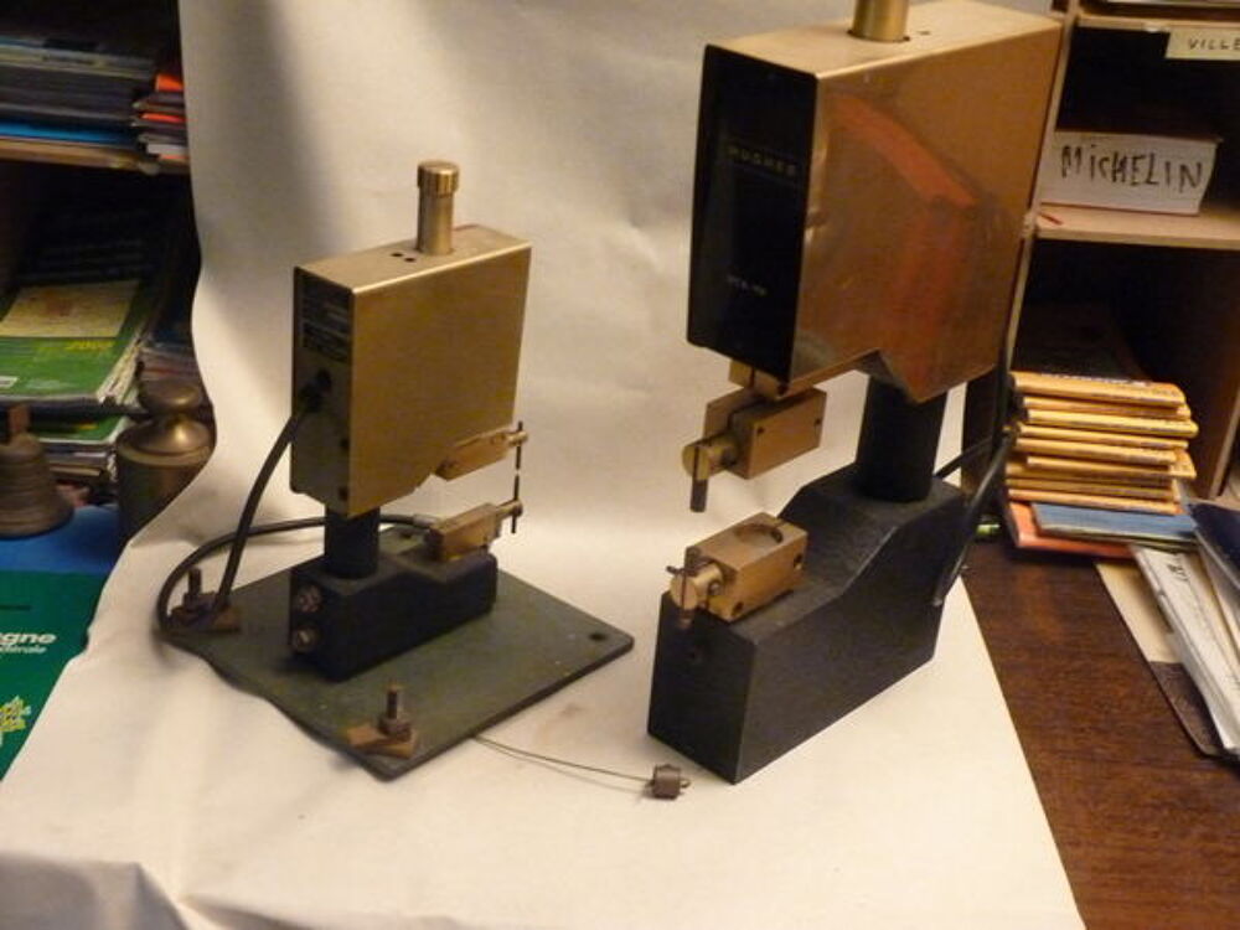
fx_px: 1755
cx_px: 620
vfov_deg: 29.7
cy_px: 465
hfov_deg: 38.9
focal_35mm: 49
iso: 800
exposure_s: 1/50
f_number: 3.2
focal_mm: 8.7
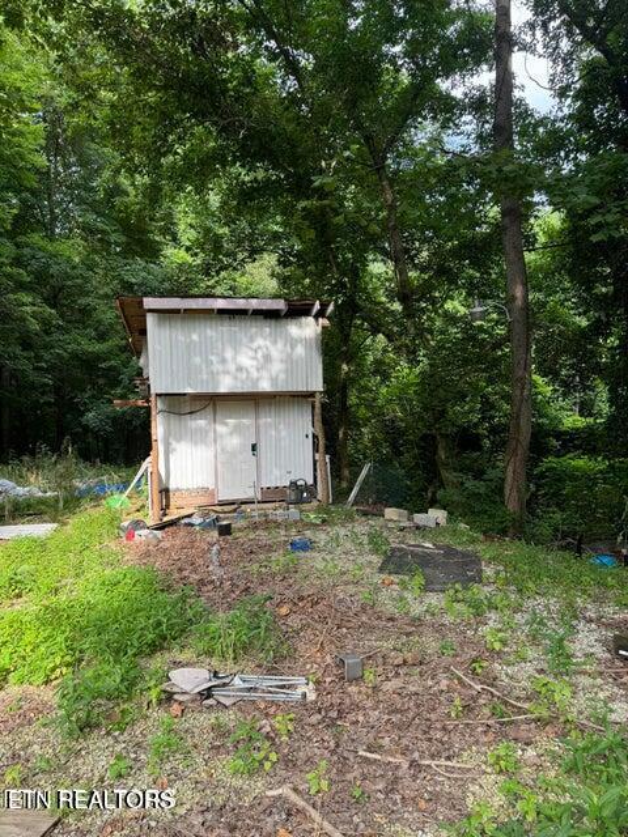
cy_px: 418
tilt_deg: -2.8
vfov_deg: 71.6
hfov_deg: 56.8
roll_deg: +2.4
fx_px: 581
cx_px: 314
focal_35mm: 24
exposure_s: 1/260
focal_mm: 6.76
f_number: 1.78
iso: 64
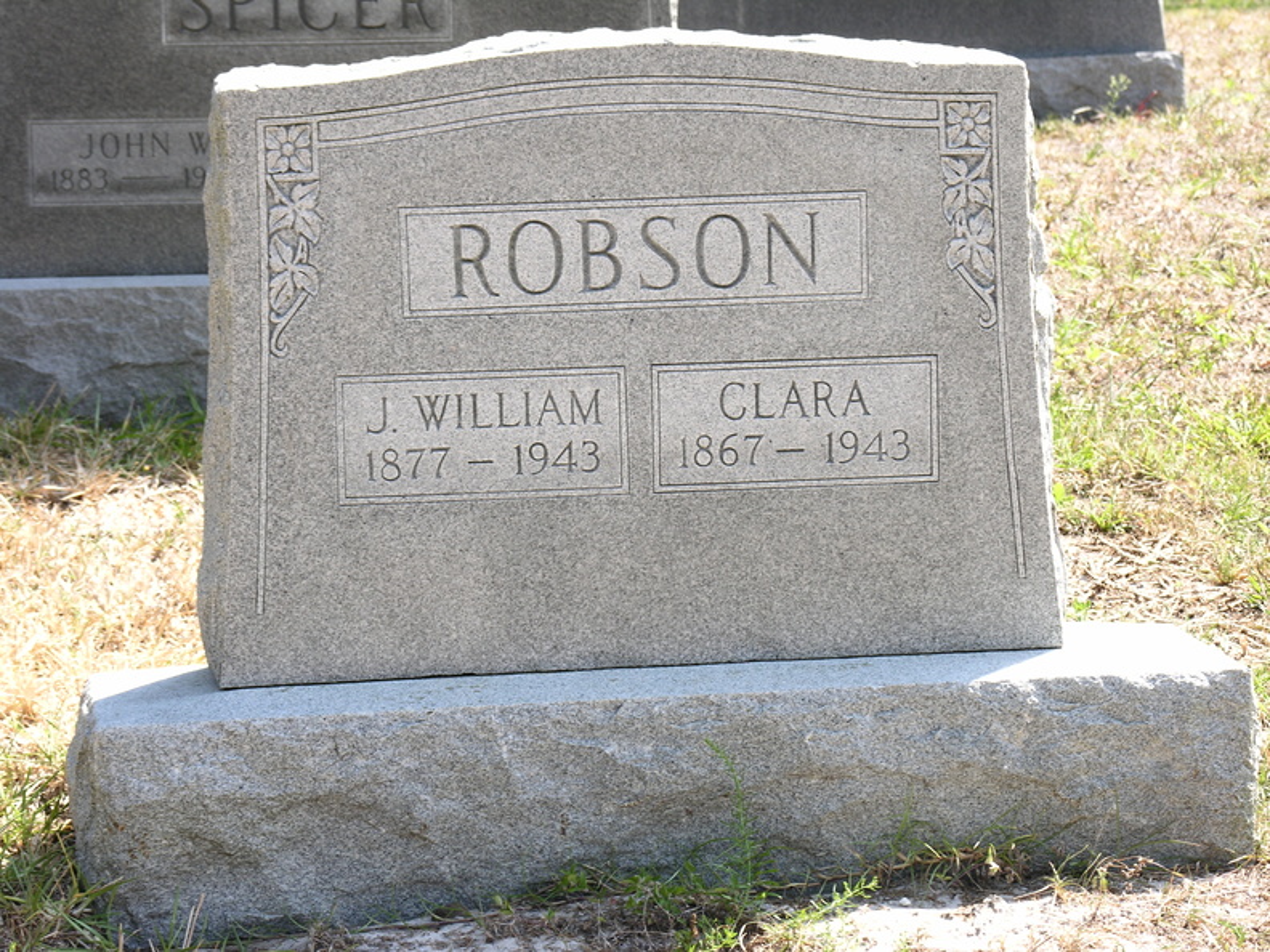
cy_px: 476
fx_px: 4659
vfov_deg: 11.7
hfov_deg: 15.5
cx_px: 635
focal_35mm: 127
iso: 50
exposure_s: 1/103
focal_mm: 32.4
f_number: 4.8
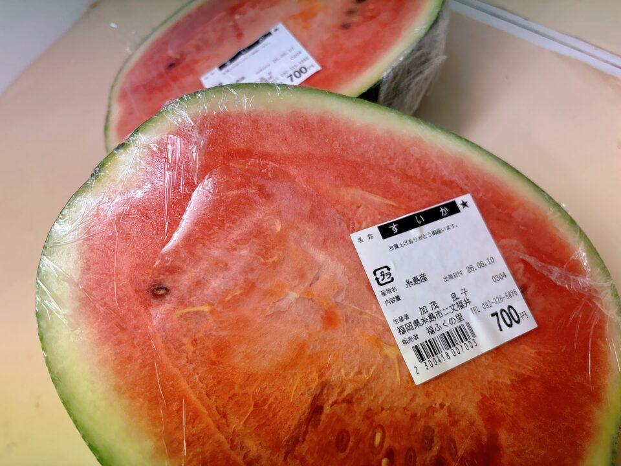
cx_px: 310
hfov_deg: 67.3
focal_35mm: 26
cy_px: 233
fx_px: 466
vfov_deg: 53.1
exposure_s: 1/120
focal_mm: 5.96
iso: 40
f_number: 1.6
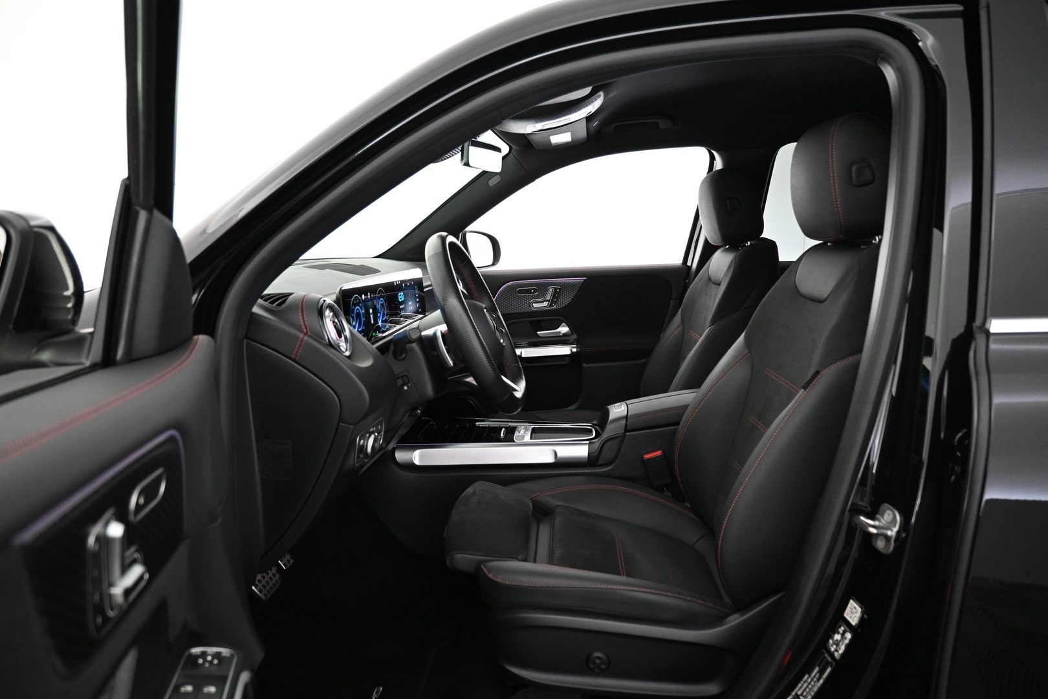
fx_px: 699
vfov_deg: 53.1
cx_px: 524
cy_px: 350
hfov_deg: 73.7
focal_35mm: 24
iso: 1600
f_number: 3.5
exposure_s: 1/25
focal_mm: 16
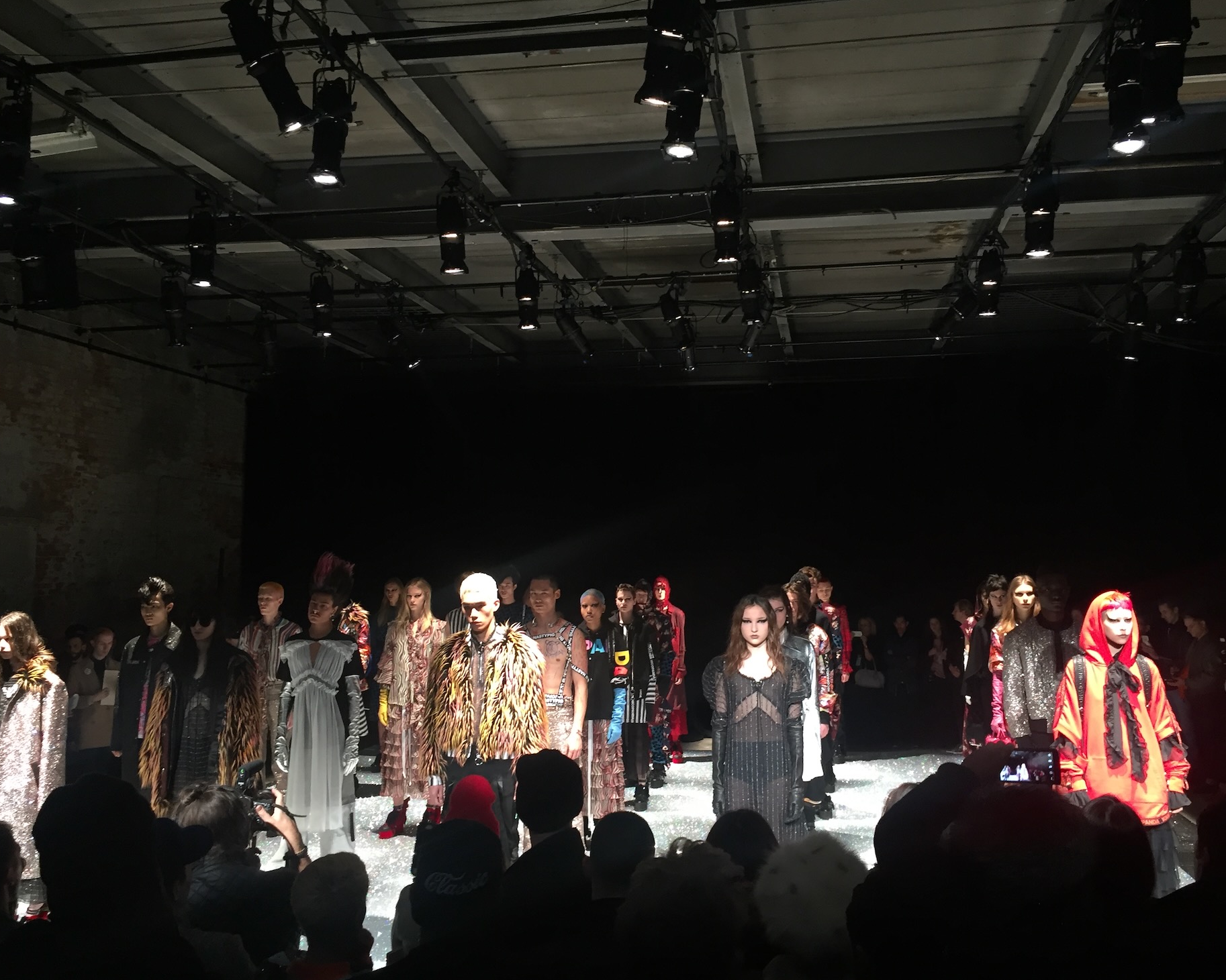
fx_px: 1125
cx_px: 629
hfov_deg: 57.2
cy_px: 479
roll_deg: +0.5
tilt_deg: +3.3
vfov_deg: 47.1
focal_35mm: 31
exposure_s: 1/30
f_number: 2.2
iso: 80
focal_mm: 4.15
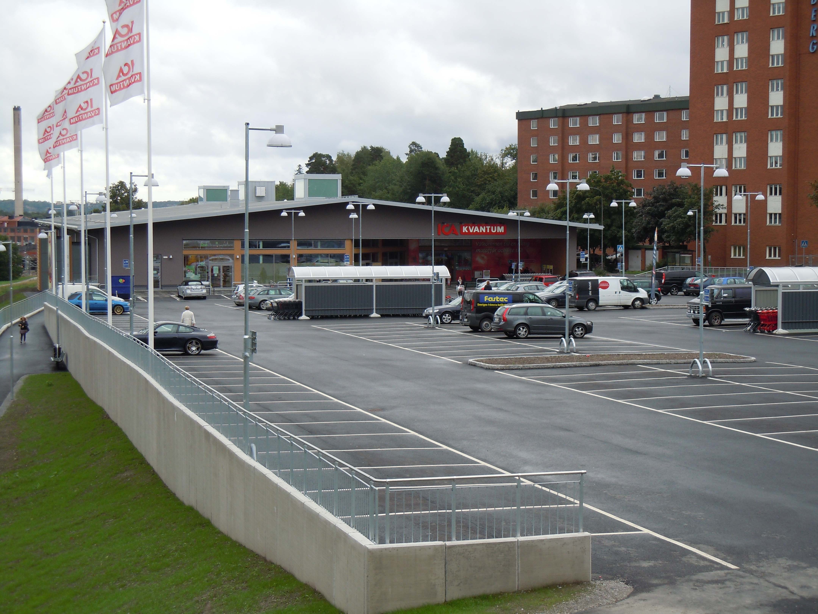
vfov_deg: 21.6
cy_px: 307
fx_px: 1607
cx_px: 409
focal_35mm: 68
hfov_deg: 28.6
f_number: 4.1
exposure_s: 1/250
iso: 100
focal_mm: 12.2
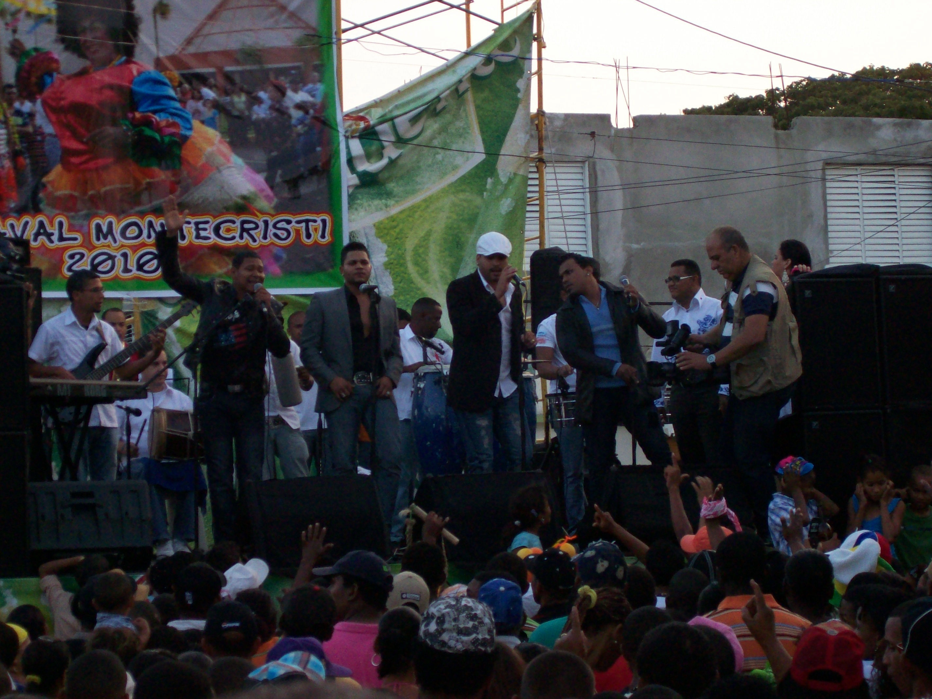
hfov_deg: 18.2
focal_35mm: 108
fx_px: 2907
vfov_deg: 13.7
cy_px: 350
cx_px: 466
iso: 200
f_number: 4.8
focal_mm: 18
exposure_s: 1/128
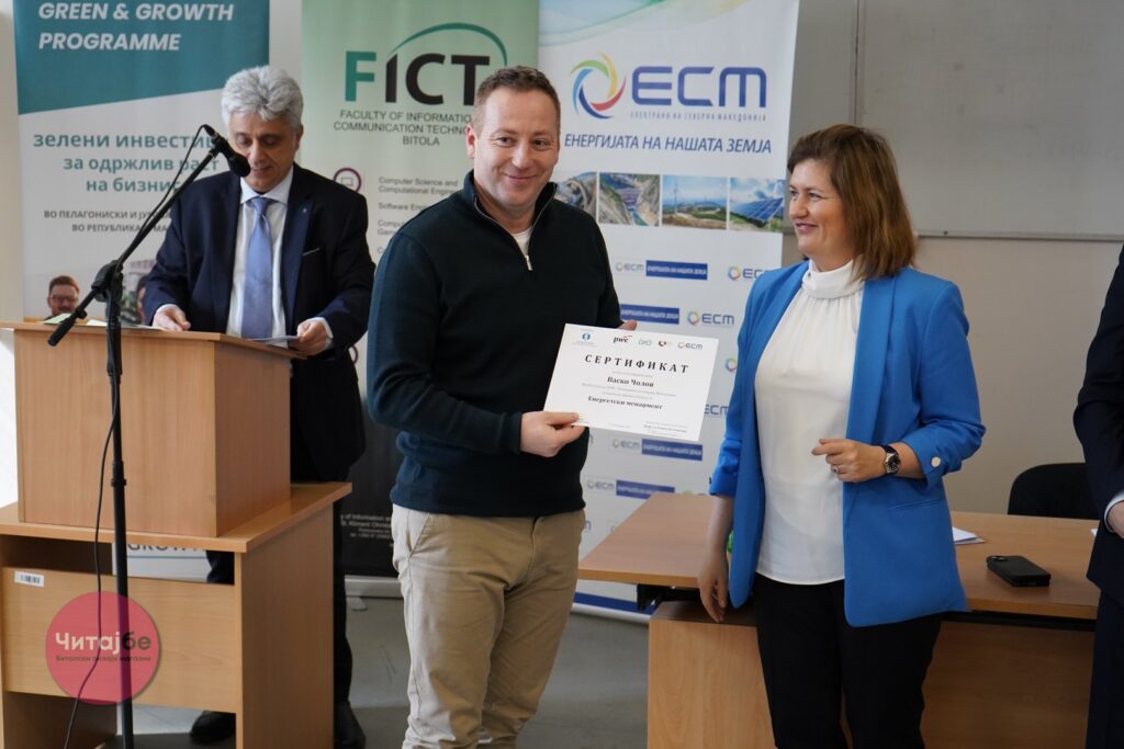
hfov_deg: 31.9
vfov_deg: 21.6
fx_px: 1967
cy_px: 374
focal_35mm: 63
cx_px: 562
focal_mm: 63
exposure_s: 1/250
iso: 4000
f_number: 5.6
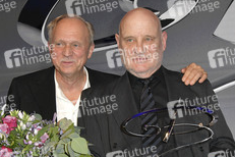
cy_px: 133
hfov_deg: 26.0
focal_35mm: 78
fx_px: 509
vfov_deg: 17.3
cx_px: 105
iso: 2000
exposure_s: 1/250
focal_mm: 40
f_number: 6.3
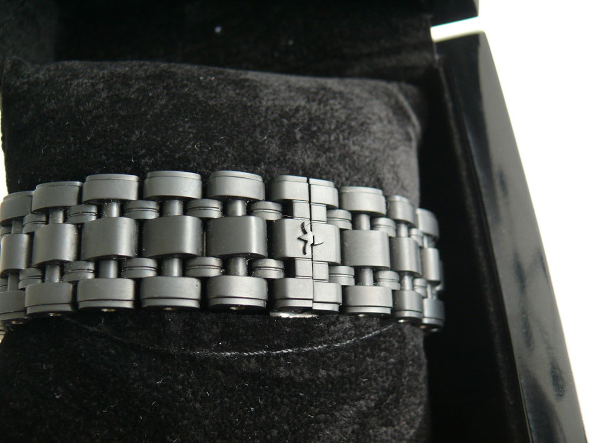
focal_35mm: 39
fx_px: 665
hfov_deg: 47.9
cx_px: 295
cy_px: 222
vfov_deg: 36.8
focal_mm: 8.2
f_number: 2.8
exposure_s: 1/13
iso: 200
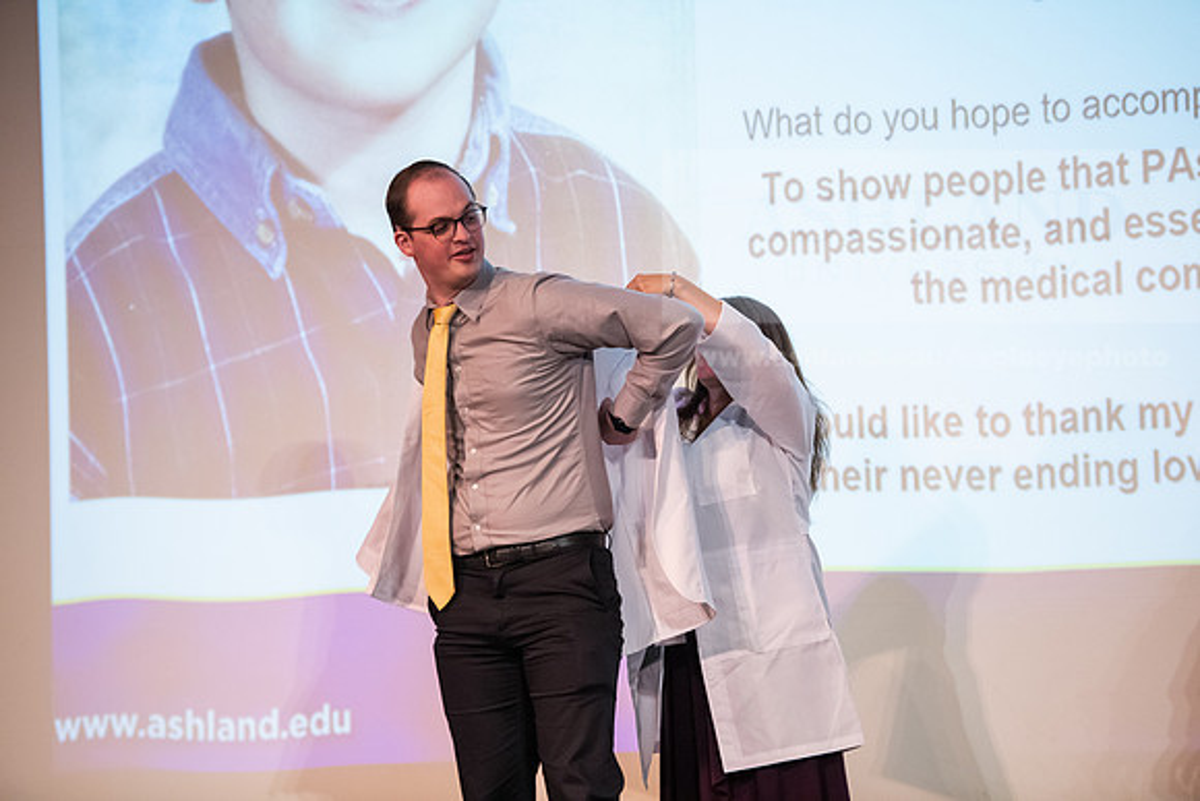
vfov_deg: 8.9
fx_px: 5168
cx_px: 600
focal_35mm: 155
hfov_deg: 13.2
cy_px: 400
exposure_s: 1/200
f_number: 3.2
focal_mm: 155
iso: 4000
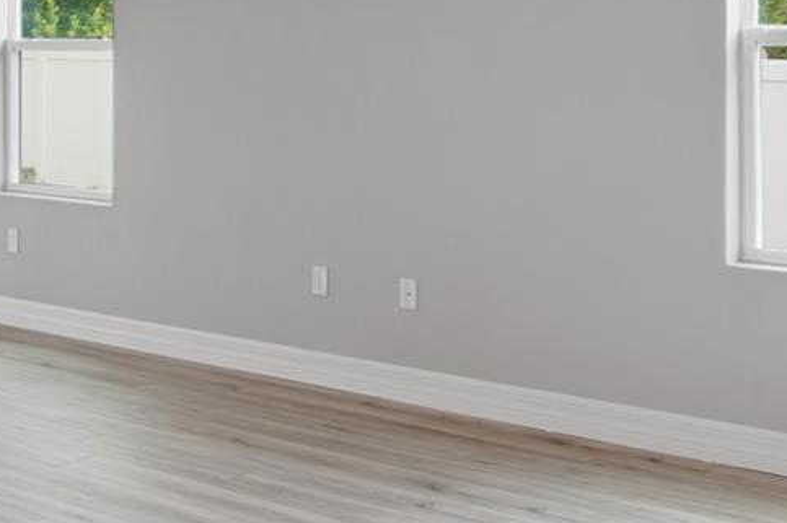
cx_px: 106
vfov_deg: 20.4
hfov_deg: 30.0
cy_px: 24
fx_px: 1412
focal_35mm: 65
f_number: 9
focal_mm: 13
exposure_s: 1/125
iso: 250
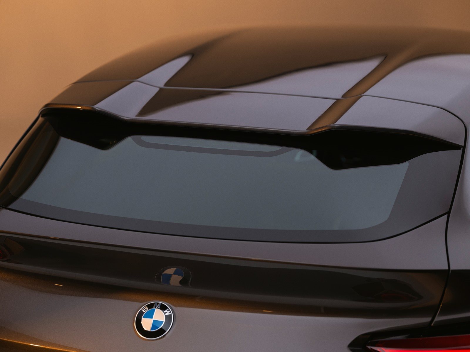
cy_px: 176
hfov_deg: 22.5
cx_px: 235
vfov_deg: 17.0
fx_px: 1181
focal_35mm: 87
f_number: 4.5
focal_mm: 110
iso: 800
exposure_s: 1/100
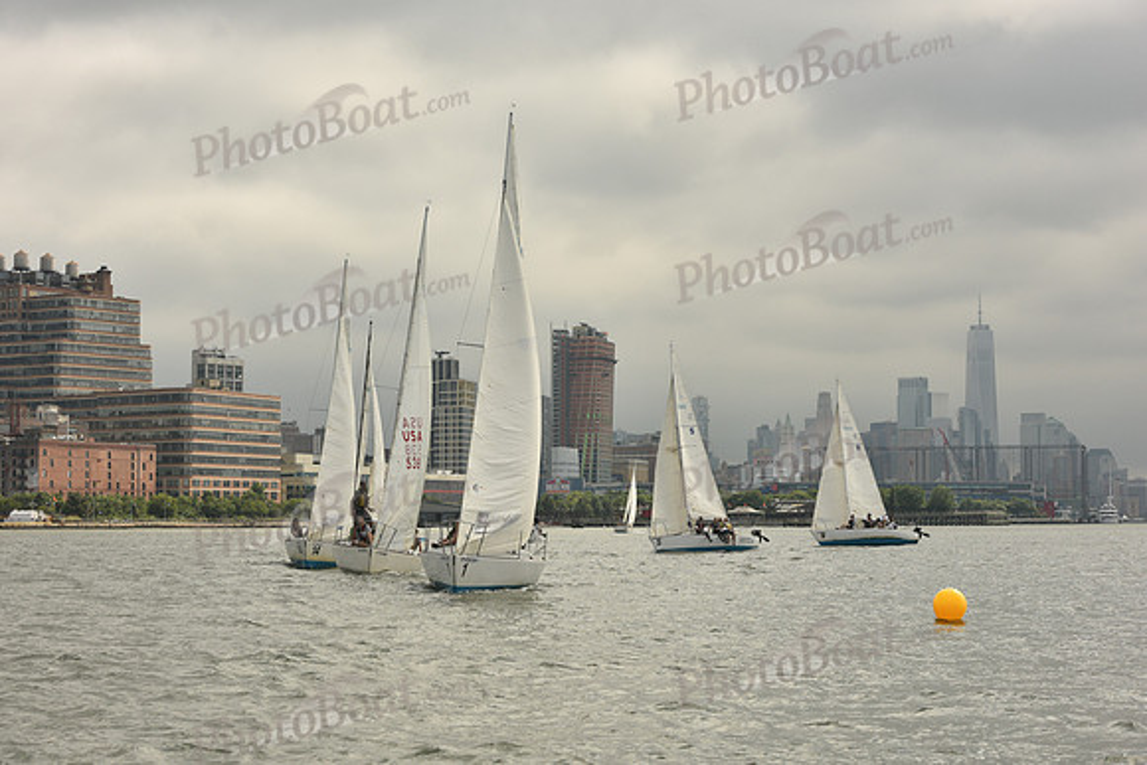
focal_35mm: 70
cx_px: 574
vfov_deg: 19.5
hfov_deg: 28.8
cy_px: 382
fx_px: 2231
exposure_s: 1/1250
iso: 320
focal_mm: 70
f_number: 9
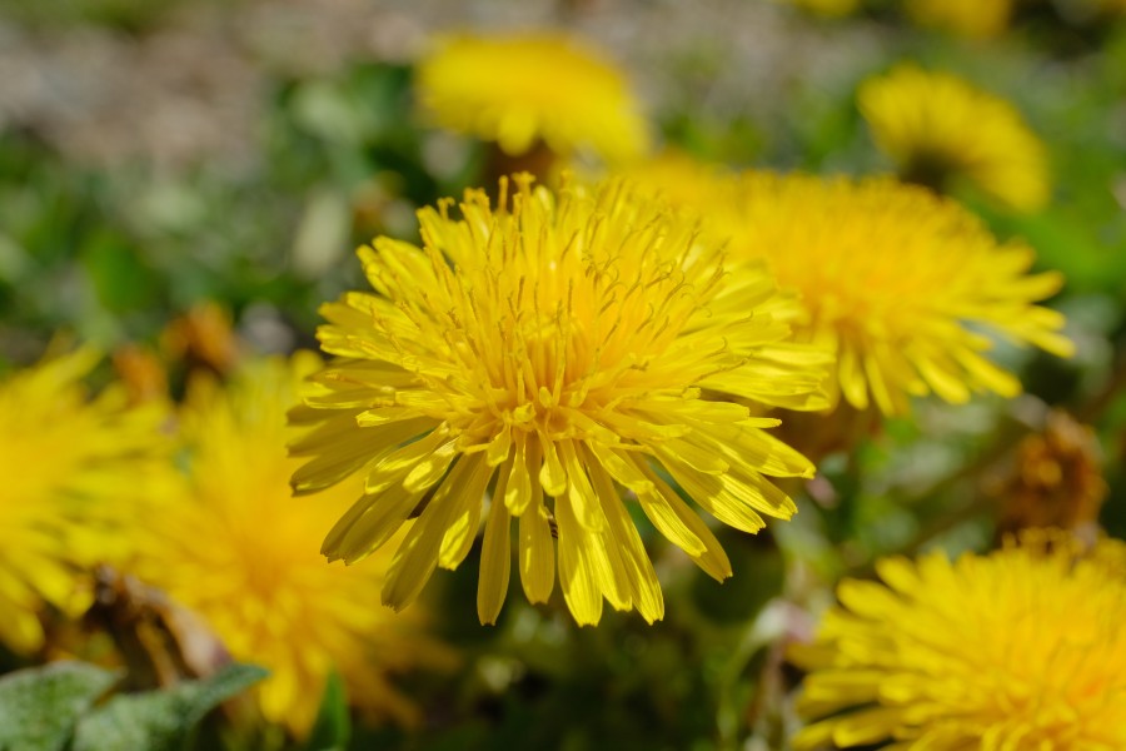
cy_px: 376
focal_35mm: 45
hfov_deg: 43.6
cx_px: 563
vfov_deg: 29.9
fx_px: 1407
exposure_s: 1/500
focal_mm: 30
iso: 320
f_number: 10
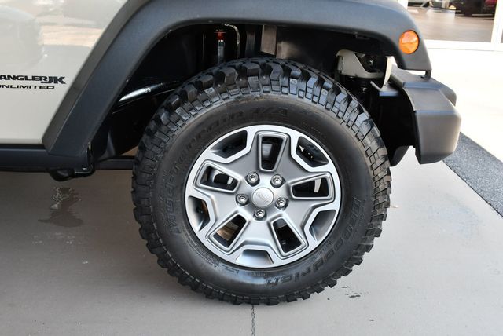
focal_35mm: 36
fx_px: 503
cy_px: 168
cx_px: 252
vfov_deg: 36.9
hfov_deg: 53.1
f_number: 4.5
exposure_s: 1/250
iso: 400
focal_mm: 18
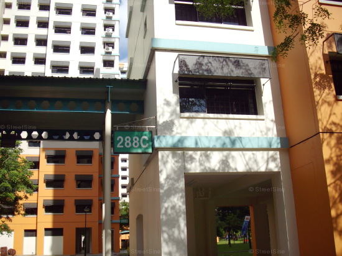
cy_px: 128
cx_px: 171
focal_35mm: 37
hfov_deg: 50.2
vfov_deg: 38.6
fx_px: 365
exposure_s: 1/400
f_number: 5.6
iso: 80
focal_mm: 6.2
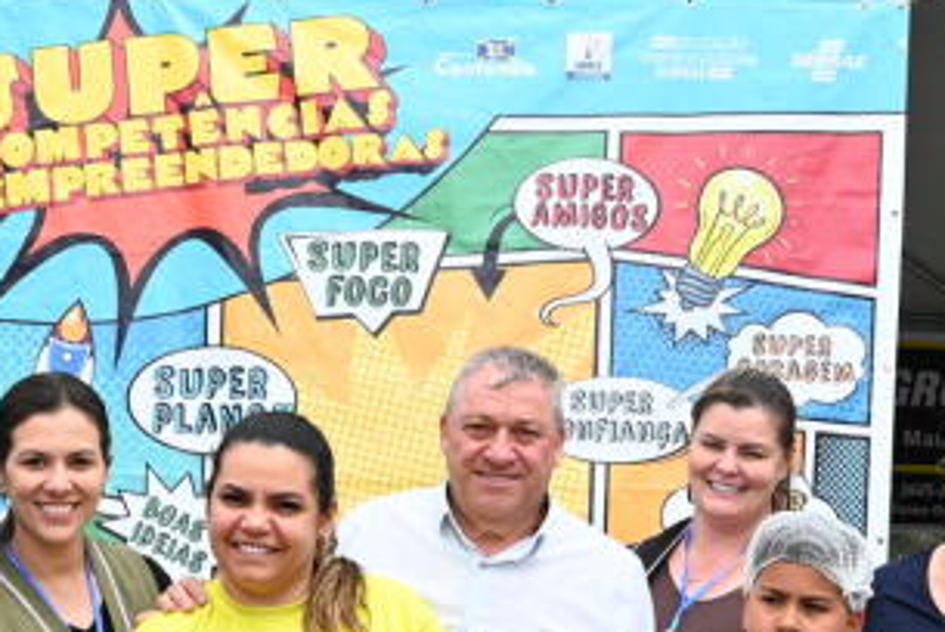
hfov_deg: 17.9
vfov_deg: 11.6
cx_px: 440
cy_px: 894
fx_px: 2995
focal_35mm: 114
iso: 100
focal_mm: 23
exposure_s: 1/320
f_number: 6.3
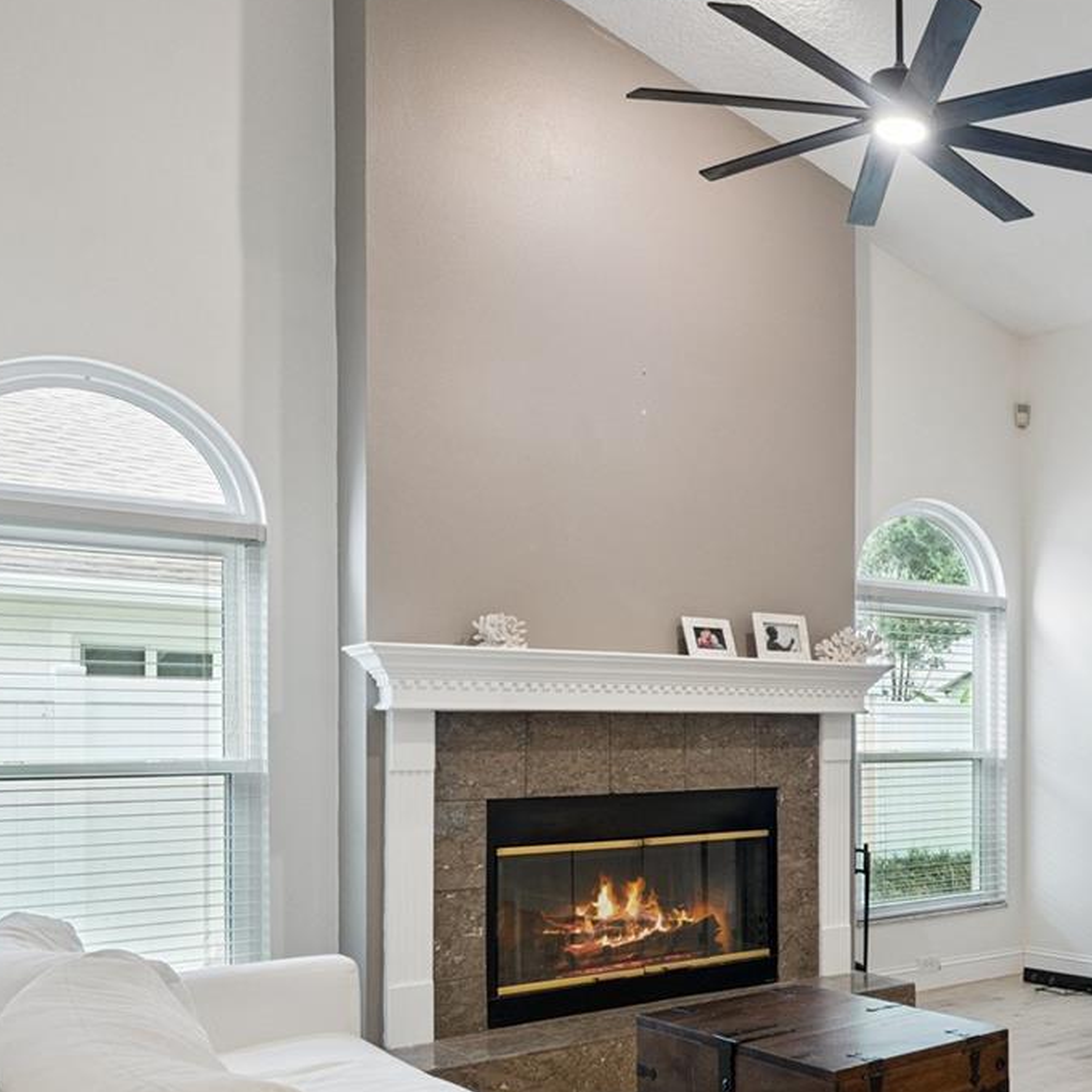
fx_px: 1271
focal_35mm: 36
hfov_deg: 39.9
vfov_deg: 45.8
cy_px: 729
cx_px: 1134
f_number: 10
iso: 800
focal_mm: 17.8
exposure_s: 1/15
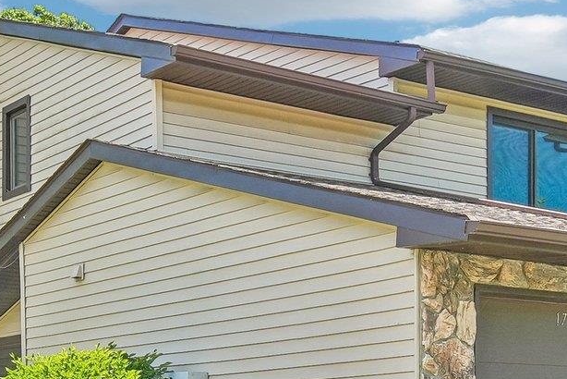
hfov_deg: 28.8
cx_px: 259
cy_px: 368
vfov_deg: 19.0
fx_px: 1103
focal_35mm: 70
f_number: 9
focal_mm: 14
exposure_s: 1/80
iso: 100
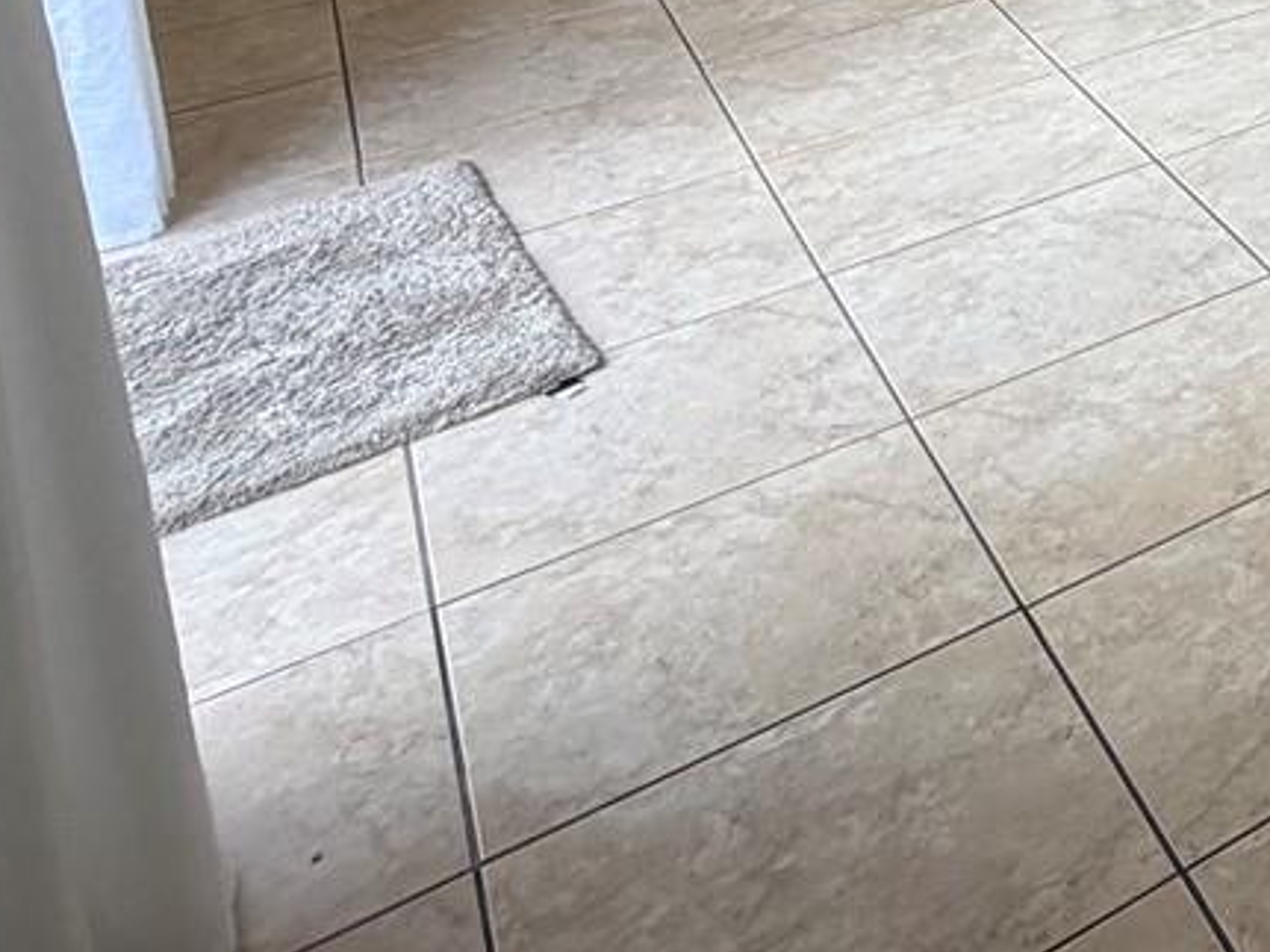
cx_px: 2033
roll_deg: +0.6
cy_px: -533
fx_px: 1907
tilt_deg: -8.0
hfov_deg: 25.0
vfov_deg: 22.3
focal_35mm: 52
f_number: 2.2
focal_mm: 2.22
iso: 125
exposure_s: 1/120
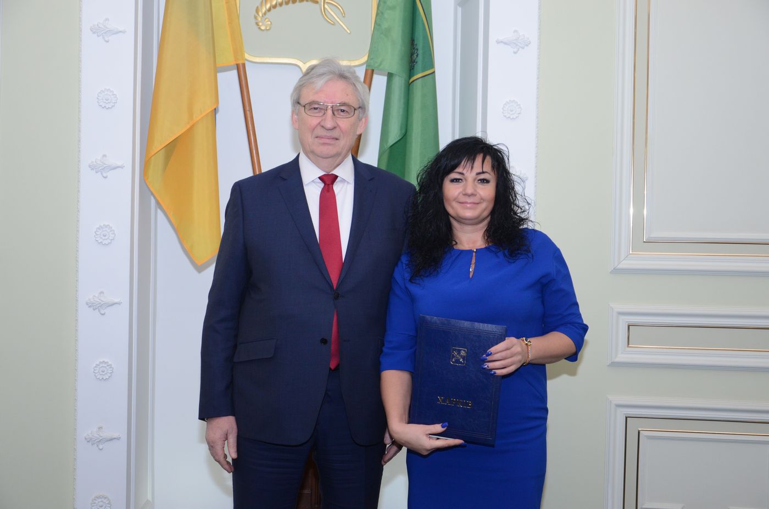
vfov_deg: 23.7
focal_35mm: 57
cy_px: 254
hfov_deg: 35.1
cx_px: 384
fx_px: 1215
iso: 1000
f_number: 4.5
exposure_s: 1/200
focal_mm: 38
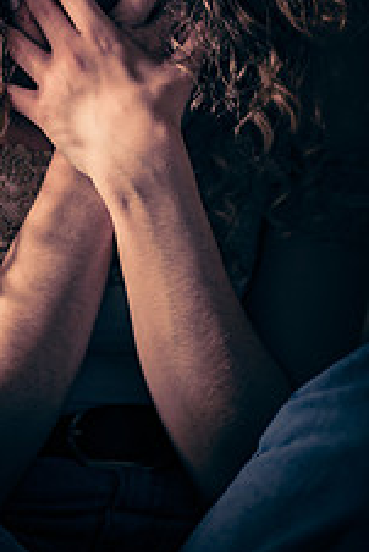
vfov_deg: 12.1
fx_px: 2594
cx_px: 71
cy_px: 78
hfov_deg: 8.1
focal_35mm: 169
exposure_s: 1/200
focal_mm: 85
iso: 320
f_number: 1.8
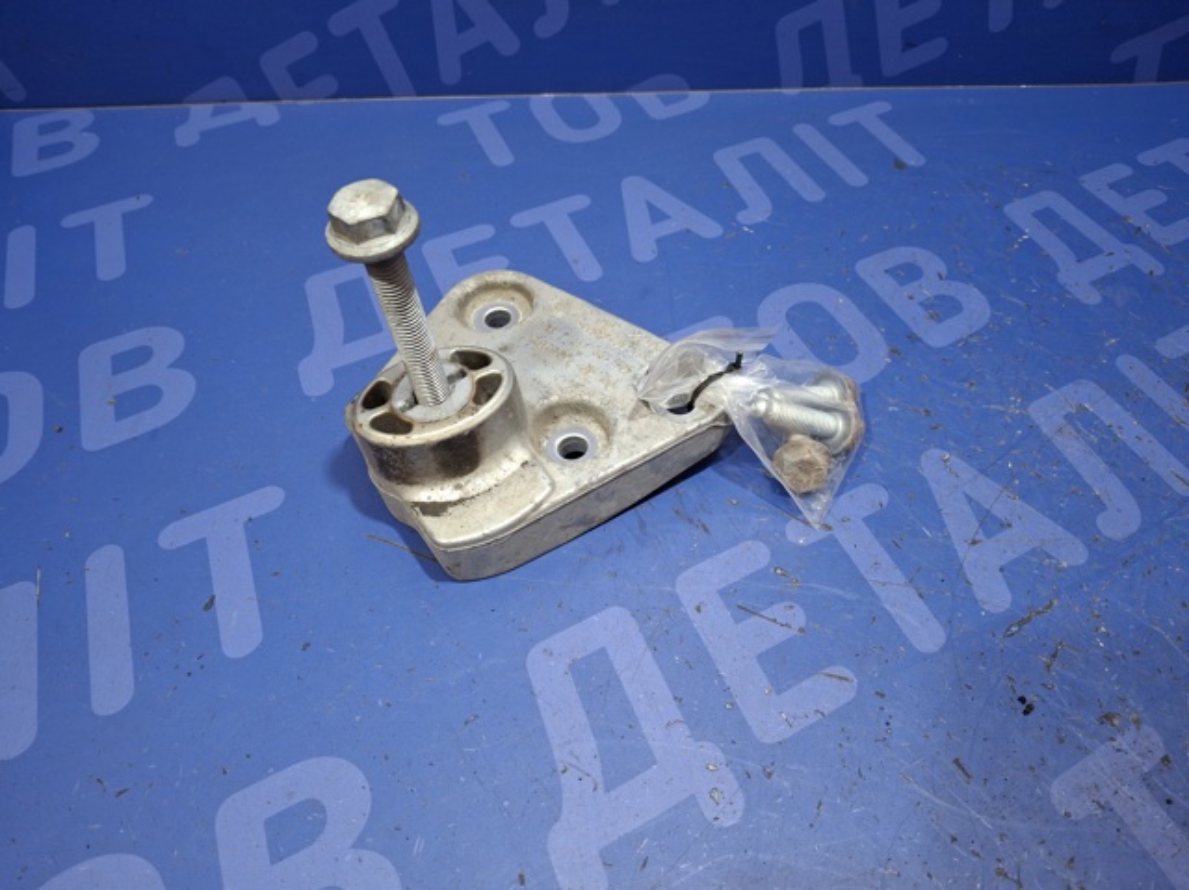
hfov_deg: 69.4
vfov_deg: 54.8
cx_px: 594
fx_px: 858
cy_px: 445
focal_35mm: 25
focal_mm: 4.69
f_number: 1.8
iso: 200
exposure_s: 1/33
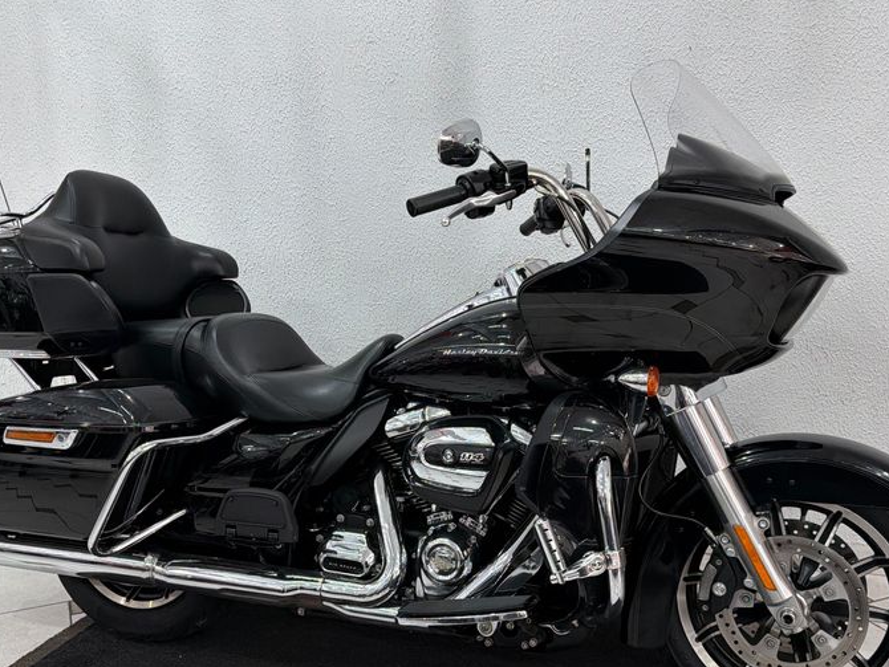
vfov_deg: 48.2
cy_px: 374
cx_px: 437
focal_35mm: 29
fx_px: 745
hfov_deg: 61.6
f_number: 1.78
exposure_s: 1/188
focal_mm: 6.76
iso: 320
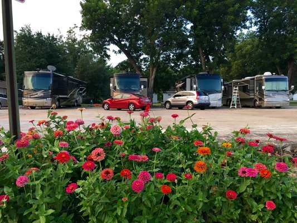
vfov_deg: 48.2
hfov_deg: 61.6
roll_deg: -0.1
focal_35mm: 29
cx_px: 148
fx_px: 249
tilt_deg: -2.2
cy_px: 112
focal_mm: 4.15
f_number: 2.2
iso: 25
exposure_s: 1/40
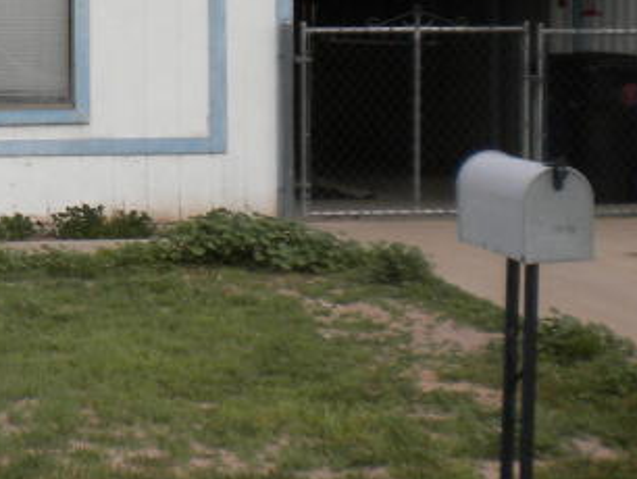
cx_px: -277
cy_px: 133
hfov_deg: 15.7
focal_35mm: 117
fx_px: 2155
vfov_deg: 12.6
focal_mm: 6.3
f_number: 4.6
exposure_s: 1/587
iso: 80
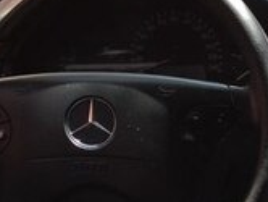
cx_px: 492
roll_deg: -0.3
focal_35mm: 115
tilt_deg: -24.3
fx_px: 892
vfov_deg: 12.5
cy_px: 259
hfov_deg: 14.8
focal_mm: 4.15
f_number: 2.2
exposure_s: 1/116
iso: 32
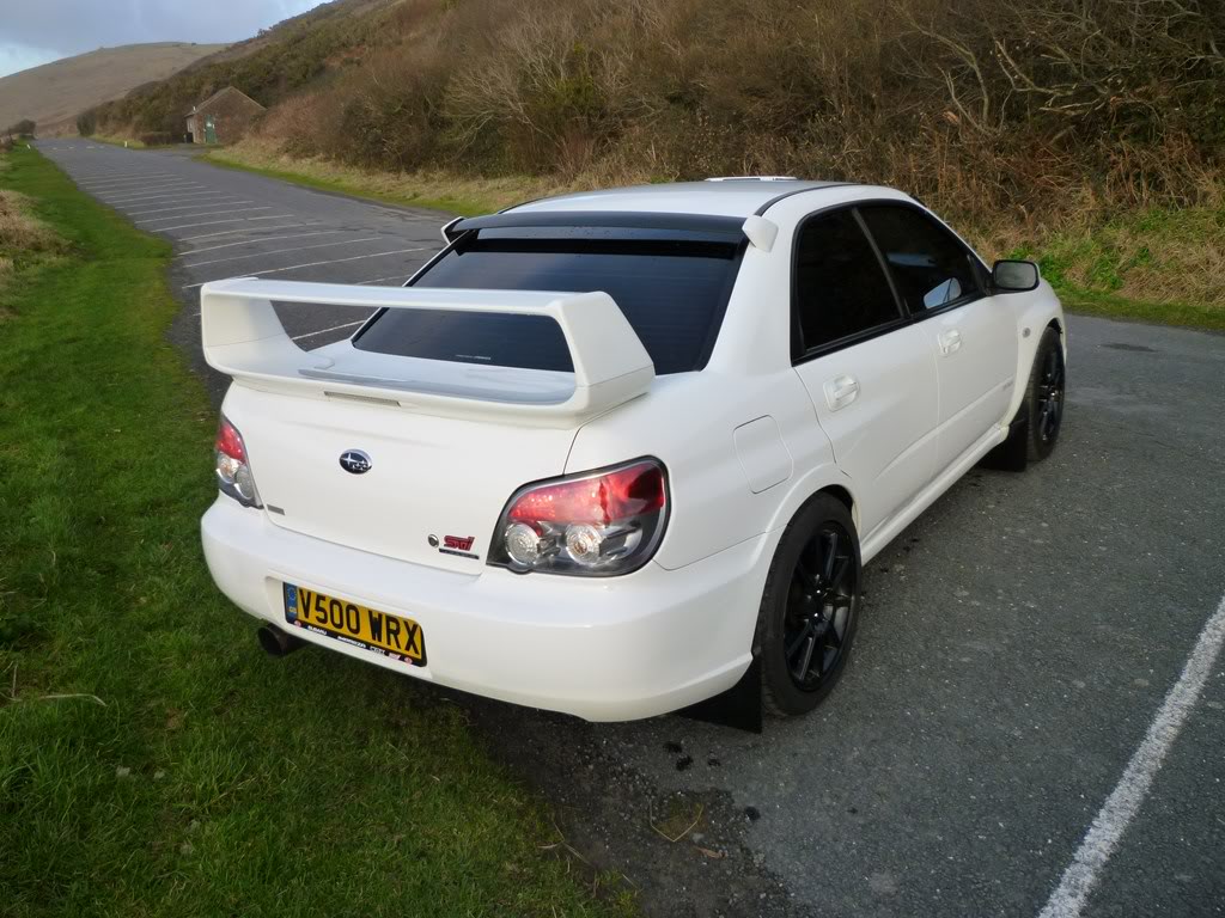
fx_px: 1026
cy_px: 459
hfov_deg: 61.7
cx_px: 612
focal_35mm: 29
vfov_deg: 48.2
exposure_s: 1/200
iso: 125
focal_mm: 5.2
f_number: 3.3
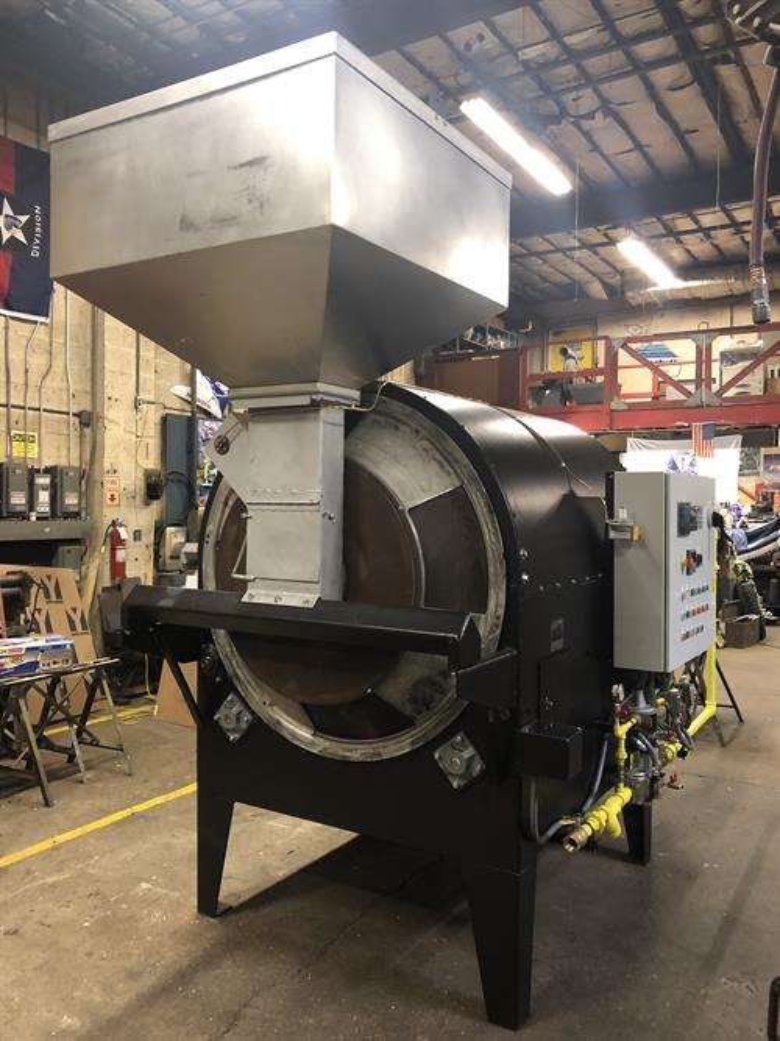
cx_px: 390
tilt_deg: +0.4
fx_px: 841
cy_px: 520
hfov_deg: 49.7
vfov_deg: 63.5
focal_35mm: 28
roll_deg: -1.4
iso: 100
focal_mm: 4
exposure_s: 1/7
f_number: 1.8
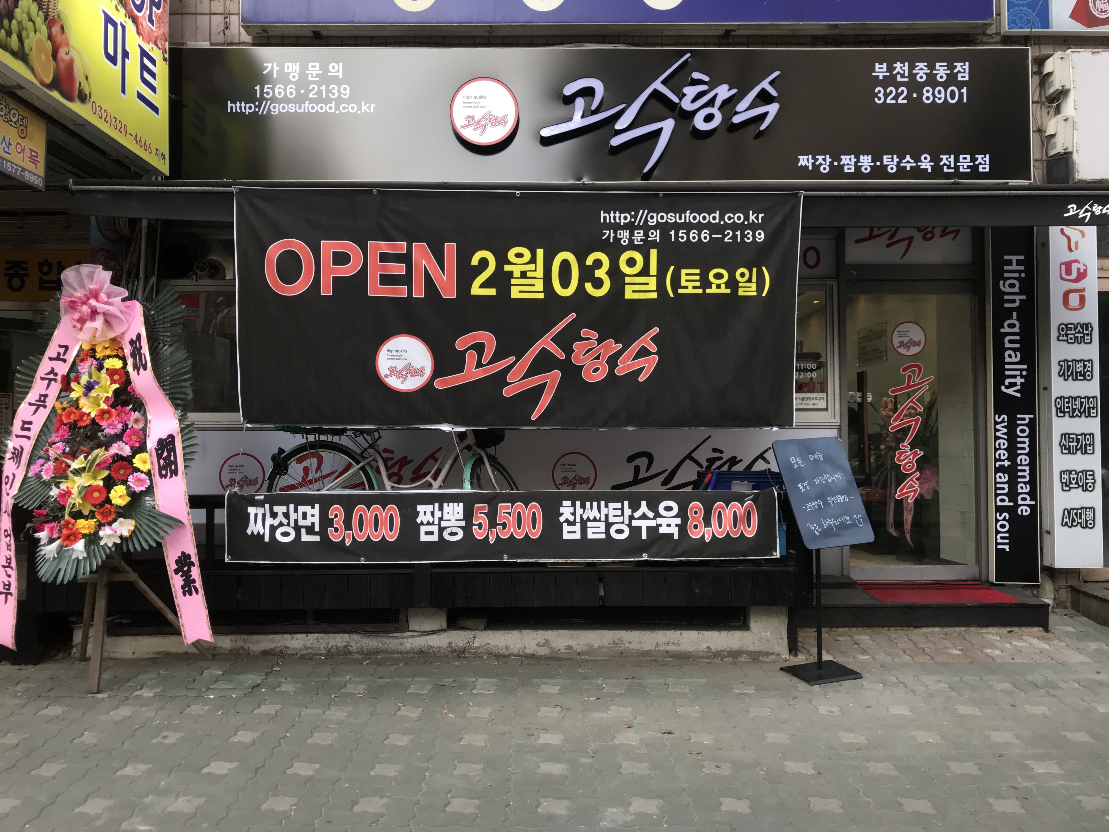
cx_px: 554
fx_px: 897
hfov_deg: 63.4
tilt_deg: +2.0
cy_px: 416
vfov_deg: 49.7
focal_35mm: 28
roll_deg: +0.2
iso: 40
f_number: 1.8
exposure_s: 1/120
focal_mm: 3.99
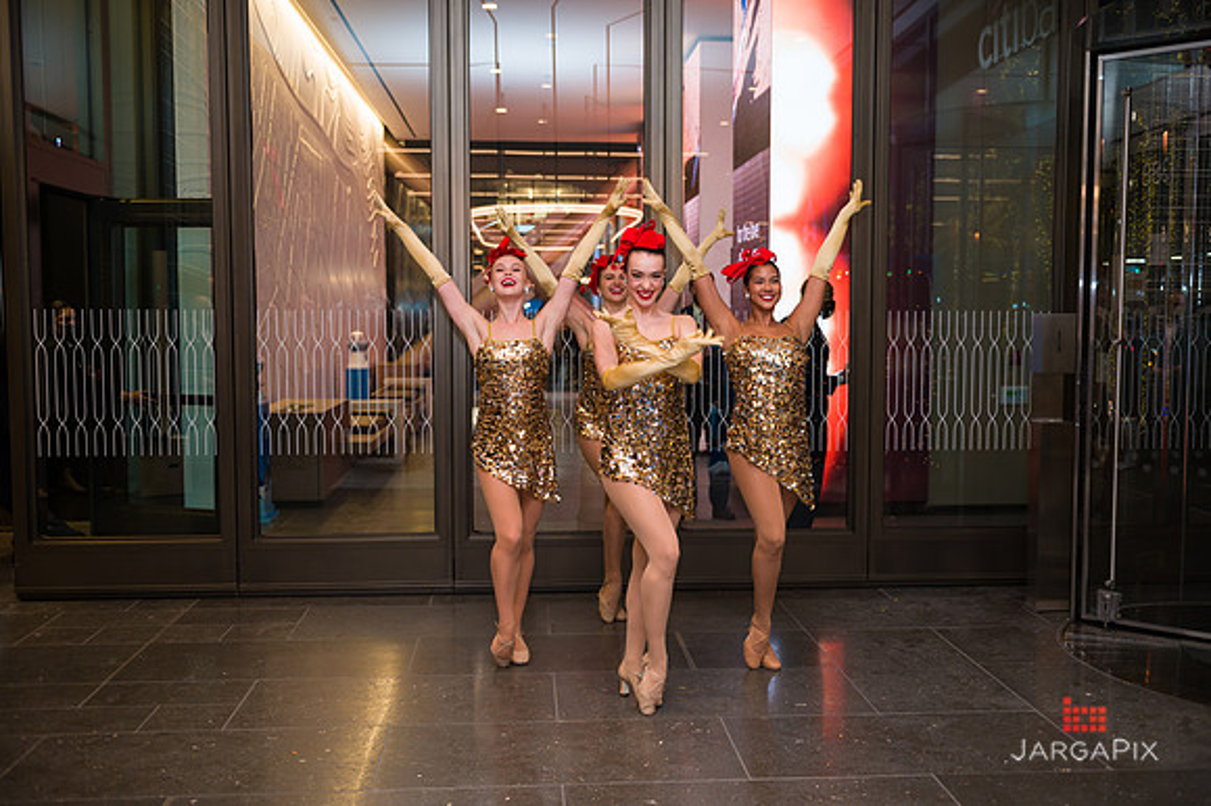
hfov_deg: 53.2
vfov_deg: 36.8
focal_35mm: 36
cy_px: 403
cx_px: 606
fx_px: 1210
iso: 400
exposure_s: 1/160
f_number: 3.2
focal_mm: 36
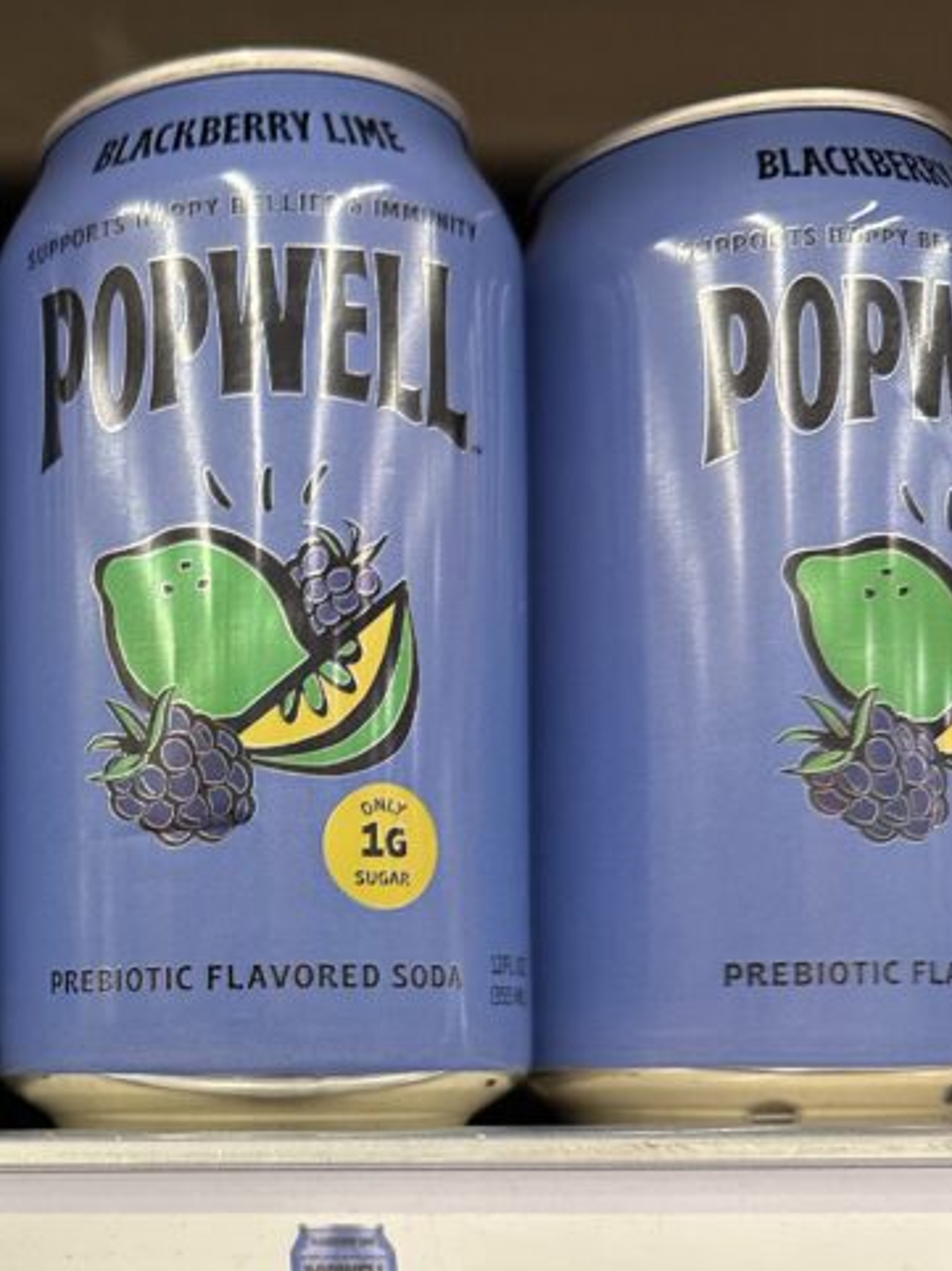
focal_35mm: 51
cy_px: 1044
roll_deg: +1.6
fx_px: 1872
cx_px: 0
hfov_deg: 27.0
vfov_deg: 36.1
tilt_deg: +0.0
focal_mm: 6.86
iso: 250
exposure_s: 1/102
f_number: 1.78
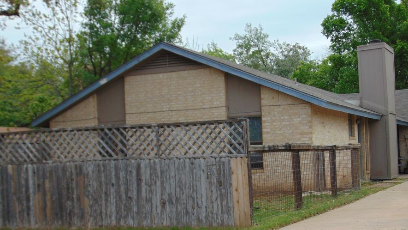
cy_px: 163
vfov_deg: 19.0
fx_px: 682
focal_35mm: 63
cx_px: 232
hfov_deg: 33.3
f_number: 3.5
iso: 80
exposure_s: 1/800
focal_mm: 9
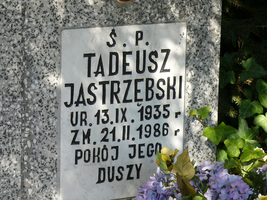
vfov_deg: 9.3
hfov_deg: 12.3
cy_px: 100
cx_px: 134
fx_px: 1234
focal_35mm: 160
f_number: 5
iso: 100
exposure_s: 1/250
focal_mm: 19
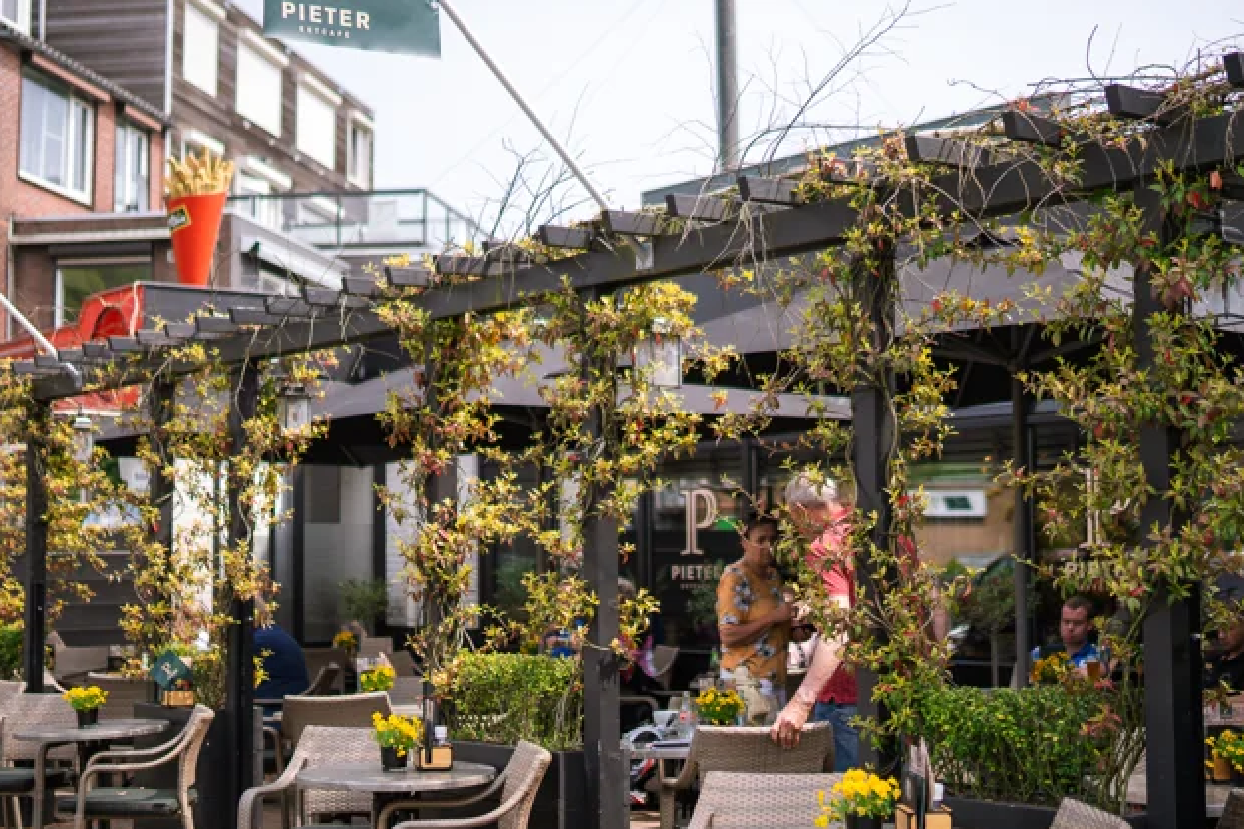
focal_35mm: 59
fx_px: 2039
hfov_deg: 33.9
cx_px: 660
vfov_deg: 23.0
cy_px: 381
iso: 100
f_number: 1.4
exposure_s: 1/4000
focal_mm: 35
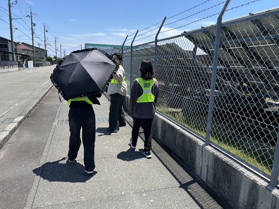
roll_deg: +1.1
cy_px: 104
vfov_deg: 53.1
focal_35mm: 26
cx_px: 140
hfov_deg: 67.3
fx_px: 210
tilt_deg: -7.5
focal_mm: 5.7
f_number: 1.5
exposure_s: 1/2571
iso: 50
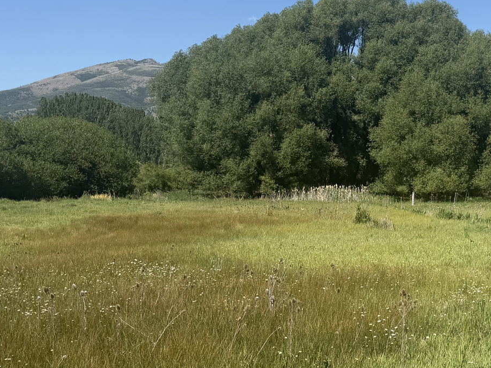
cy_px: 217
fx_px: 766
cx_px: 412
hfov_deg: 34.2
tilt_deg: -4.2
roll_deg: -0.4
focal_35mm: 54
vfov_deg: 27.0
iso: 80
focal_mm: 6.76
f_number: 1.78
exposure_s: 1/4405
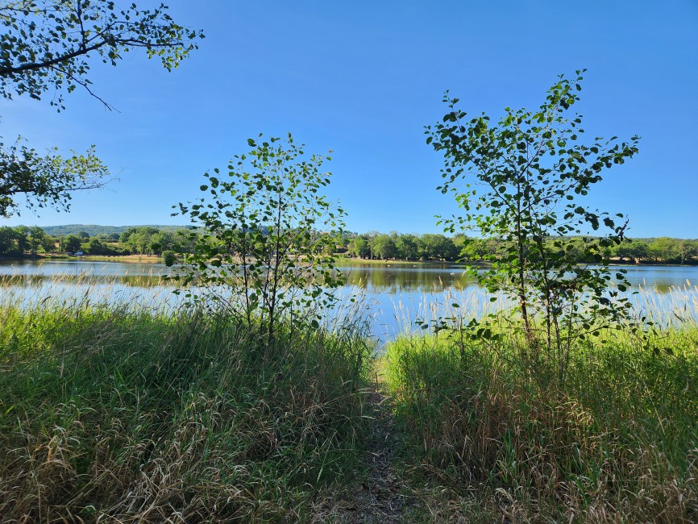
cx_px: 349
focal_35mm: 23
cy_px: 262
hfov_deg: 73.9
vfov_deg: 58.9
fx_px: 464
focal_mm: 5.4
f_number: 1.8
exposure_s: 1/715
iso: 20
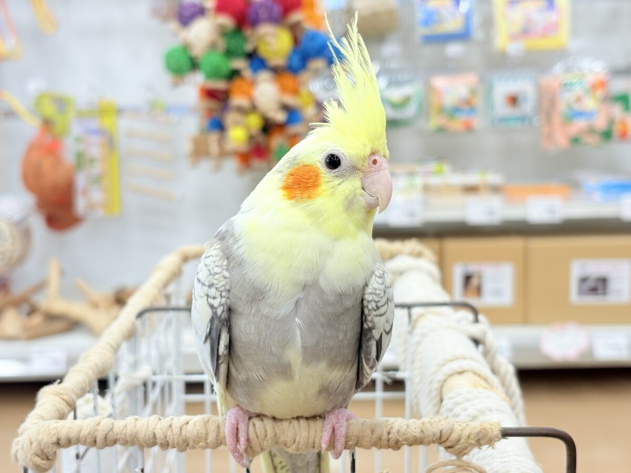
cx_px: 316
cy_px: 236
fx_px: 948
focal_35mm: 52
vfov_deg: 28.0
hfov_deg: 36.8
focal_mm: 5.96
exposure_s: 1/50
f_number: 1.6
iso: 40
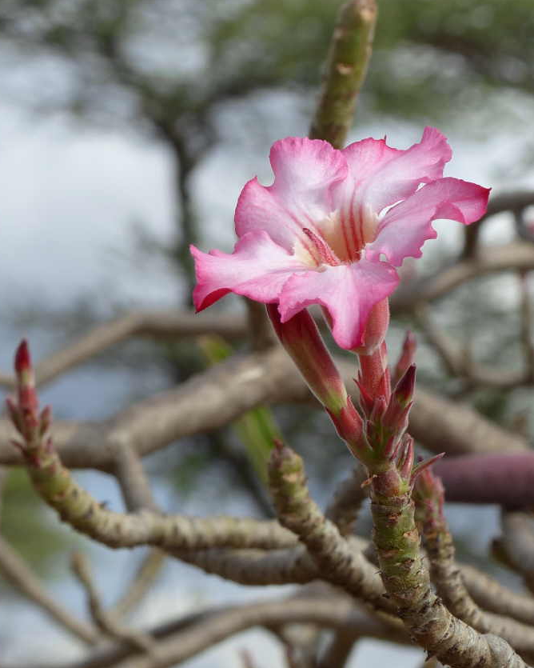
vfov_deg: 17.5
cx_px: 289
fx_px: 2173
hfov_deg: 14.0
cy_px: 359
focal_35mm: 110
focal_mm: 16.9
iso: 100
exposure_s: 1/640
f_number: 5
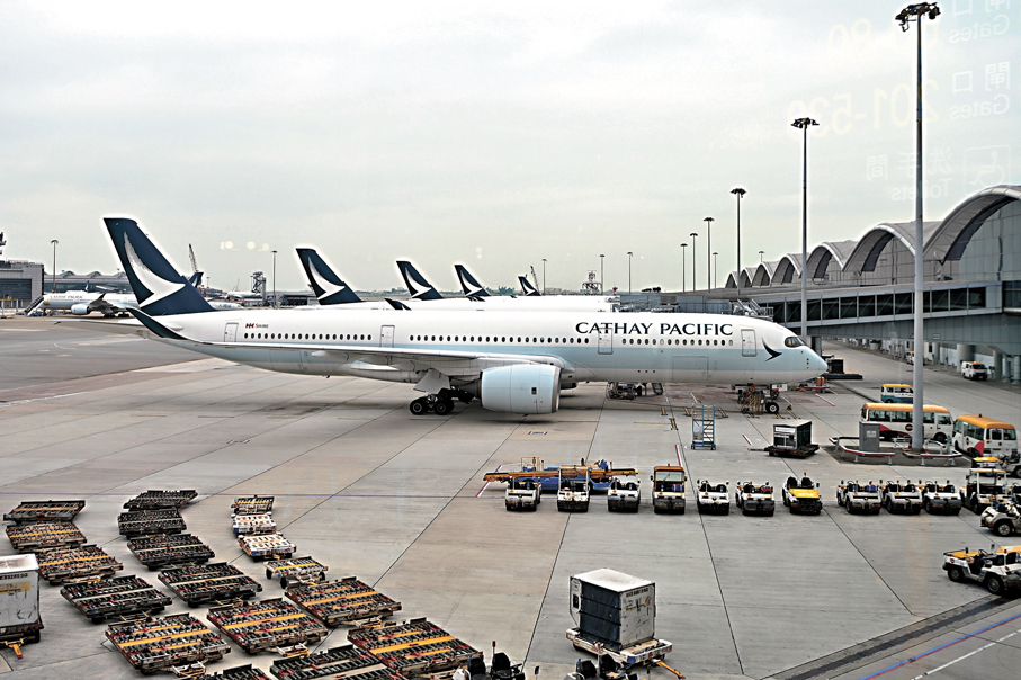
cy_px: 340
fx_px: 822
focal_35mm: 29
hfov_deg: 63.7
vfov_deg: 44.9
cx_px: 510
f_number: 3.5
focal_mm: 29
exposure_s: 1/125
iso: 100
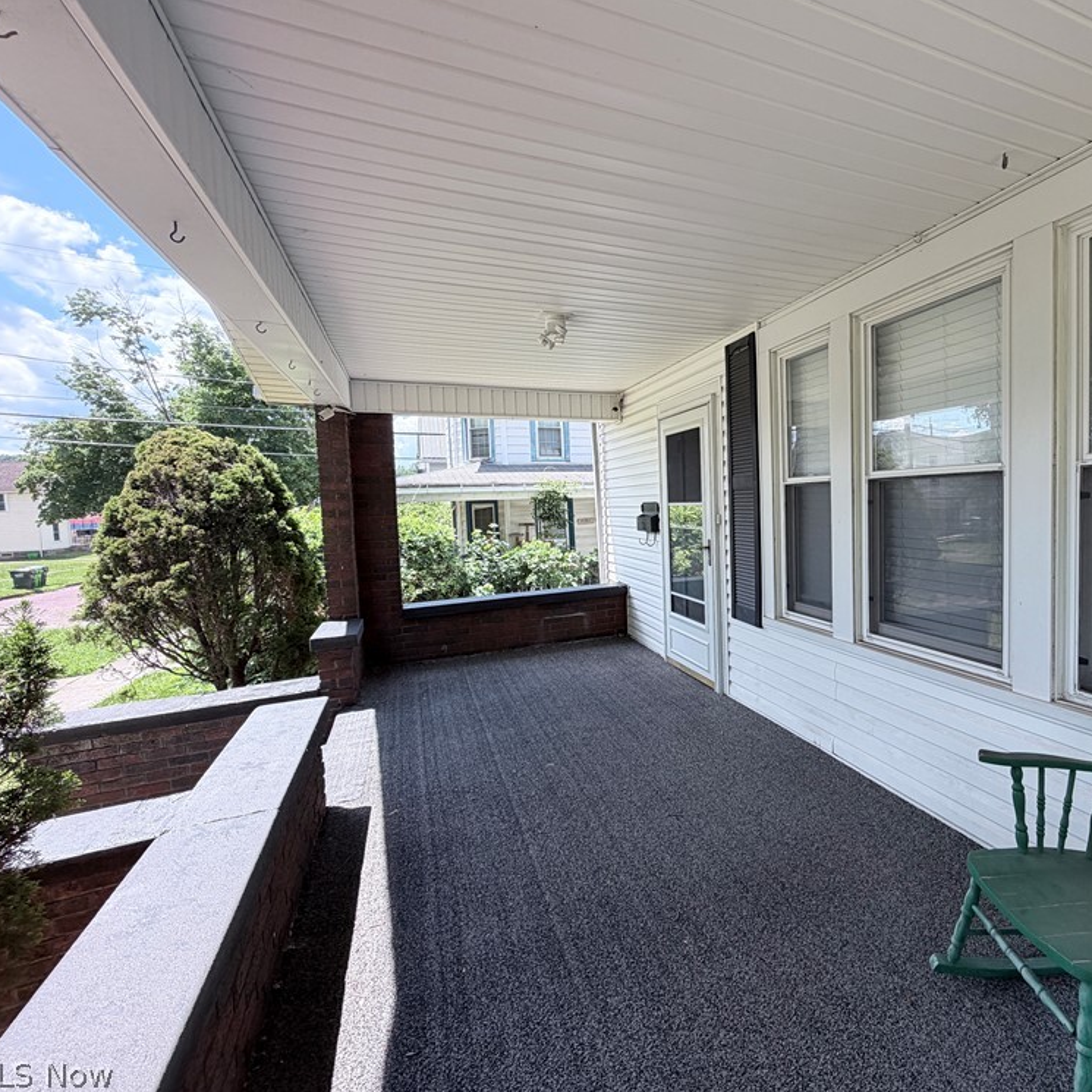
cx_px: 709
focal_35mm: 17
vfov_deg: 84.0
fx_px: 607
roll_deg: +2.3
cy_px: 535
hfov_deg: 81.7
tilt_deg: -3.4
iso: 50
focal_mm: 2.22
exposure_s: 1/225
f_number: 2.2
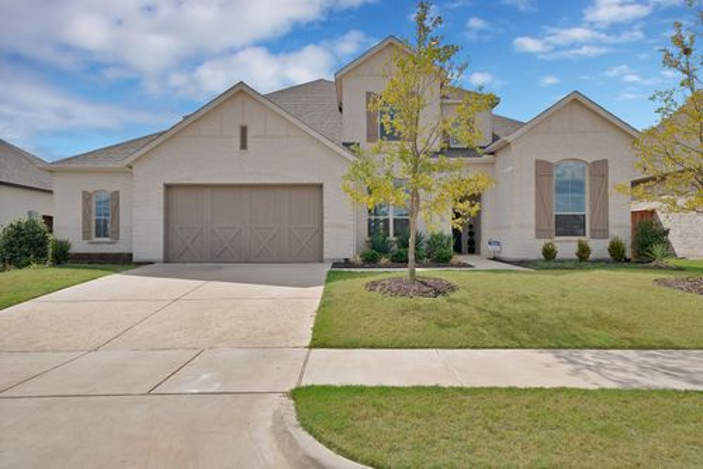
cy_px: 234
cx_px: 352
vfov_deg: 59.6
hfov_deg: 81.2
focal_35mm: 21
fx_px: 410
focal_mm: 21
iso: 640
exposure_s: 1/250
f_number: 9
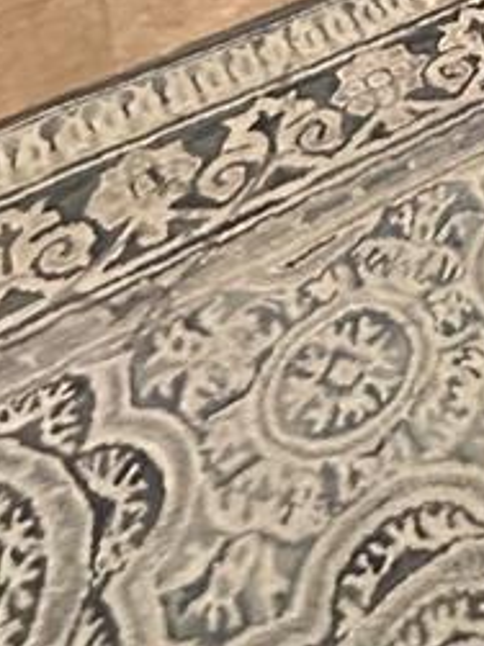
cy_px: -690
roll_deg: -0.7
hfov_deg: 18.3
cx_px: 811
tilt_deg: -10.3
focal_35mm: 67
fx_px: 1250
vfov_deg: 18.0
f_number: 2.2
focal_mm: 2.22
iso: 1000
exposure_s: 1/60
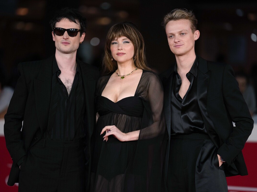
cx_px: 113
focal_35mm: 205
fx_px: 1522
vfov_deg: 7.2
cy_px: 96
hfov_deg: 9.7
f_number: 2.8
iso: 1250
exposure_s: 1/1000
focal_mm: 189
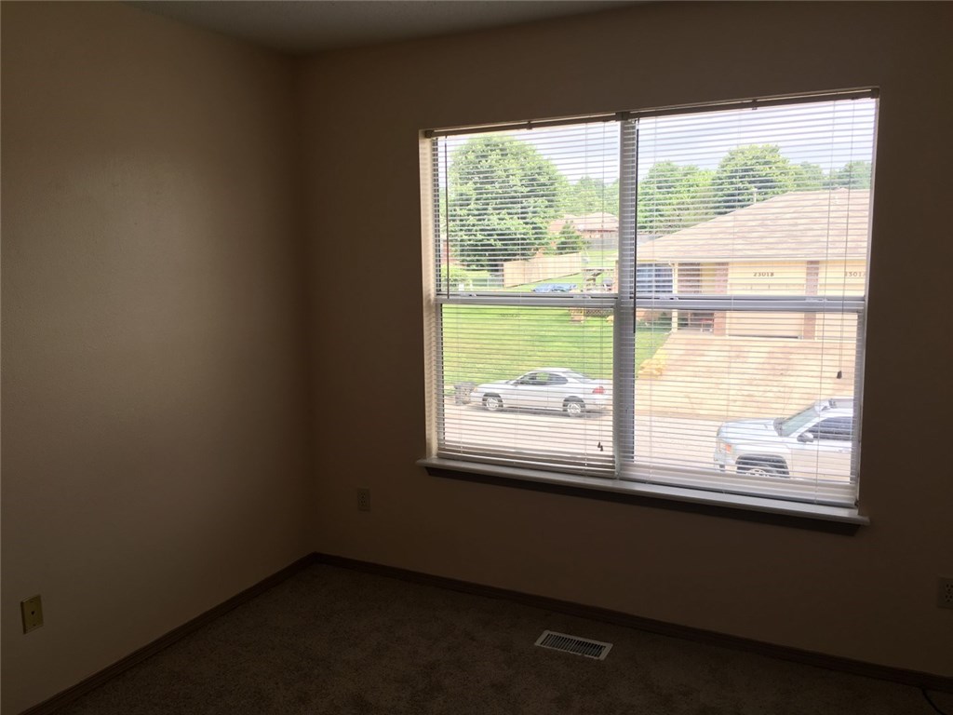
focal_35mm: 29
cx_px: 476
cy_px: 358
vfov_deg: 48.2
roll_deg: +1.1
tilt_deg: -7.4
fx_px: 798
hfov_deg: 61.7
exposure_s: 1/206
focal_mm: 4.15
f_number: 2.2
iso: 25
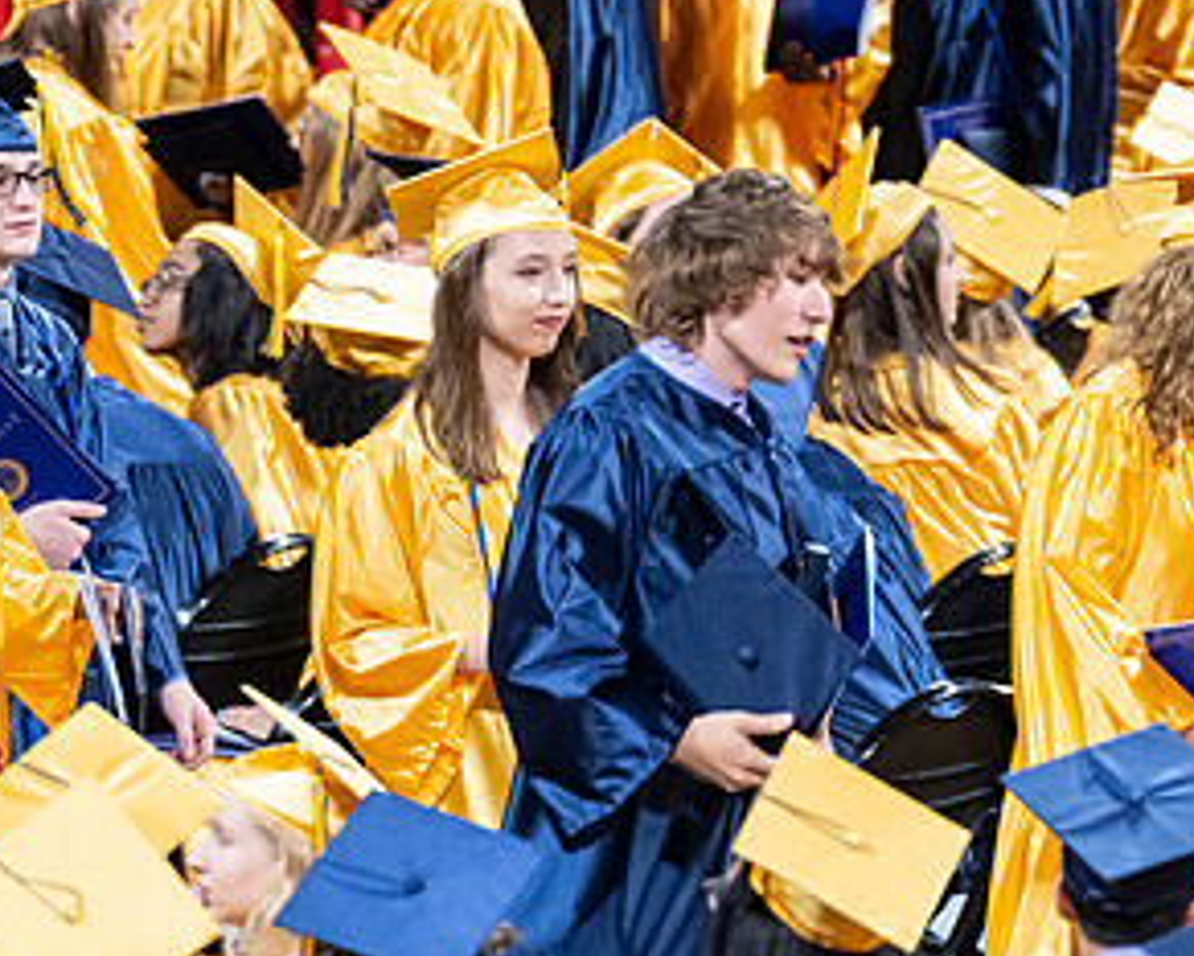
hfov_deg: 3.5
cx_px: 1271
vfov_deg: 2.8
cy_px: 456
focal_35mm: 560
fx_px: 19796
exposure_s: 1/200
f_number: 4
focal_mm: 200
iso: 2000
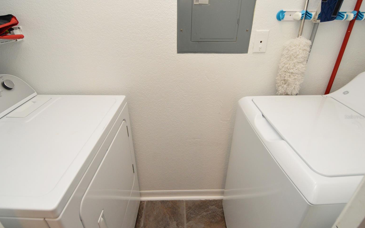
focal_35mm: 19
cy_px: 117
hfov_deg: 88.0
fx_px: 189
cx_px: 176
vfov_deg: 62.2
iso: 1000
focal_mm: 12
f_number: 4
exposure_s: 1/60
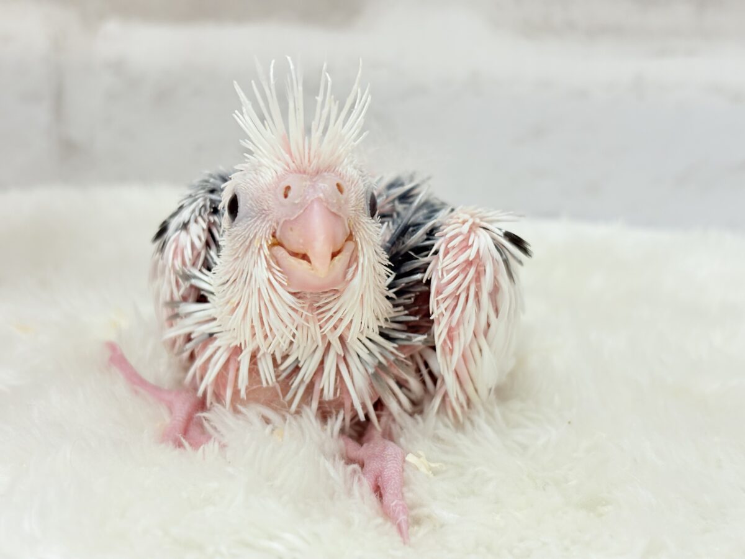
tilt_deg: -14.2
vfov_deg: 28.0
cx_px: 372
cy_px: 280
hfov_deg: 36.8
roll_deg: -1.8
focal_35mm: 52
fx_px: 1119
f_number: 1.6
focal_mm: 5.96
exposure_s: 1/100
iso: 80
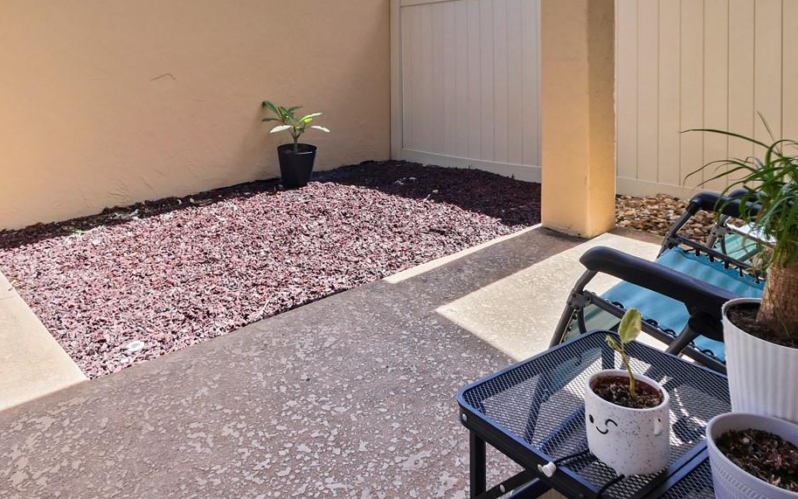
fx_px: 566
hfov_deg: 70.3
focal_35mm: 26
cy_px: 74
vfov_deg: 44.4
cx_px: 374
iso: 200
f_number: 5
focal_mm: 7
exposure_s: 1/160
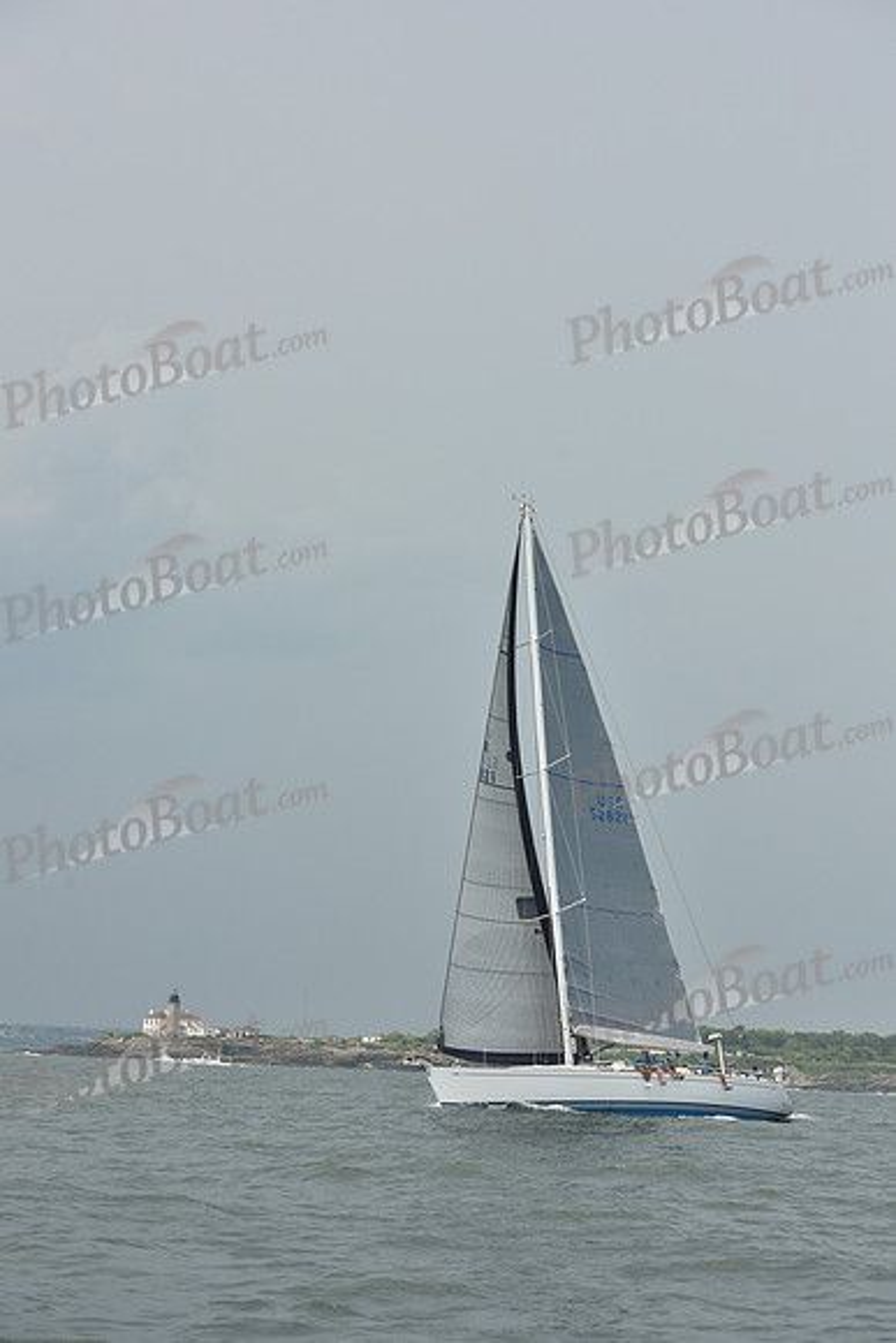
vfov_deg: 22.6
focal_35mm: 90
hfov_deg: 15.2
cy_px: 672
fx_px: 3358
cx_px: 448
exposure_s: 1/800
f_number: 7.1
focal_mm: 90
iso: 250
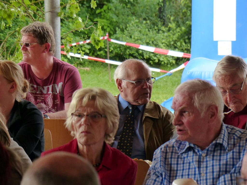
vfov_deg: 6.7
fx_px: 1577
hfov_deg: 9.0
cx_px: 124
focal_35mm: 221
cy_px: 92
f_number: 2.8
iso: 200
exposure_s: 1/200
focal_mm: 36.2
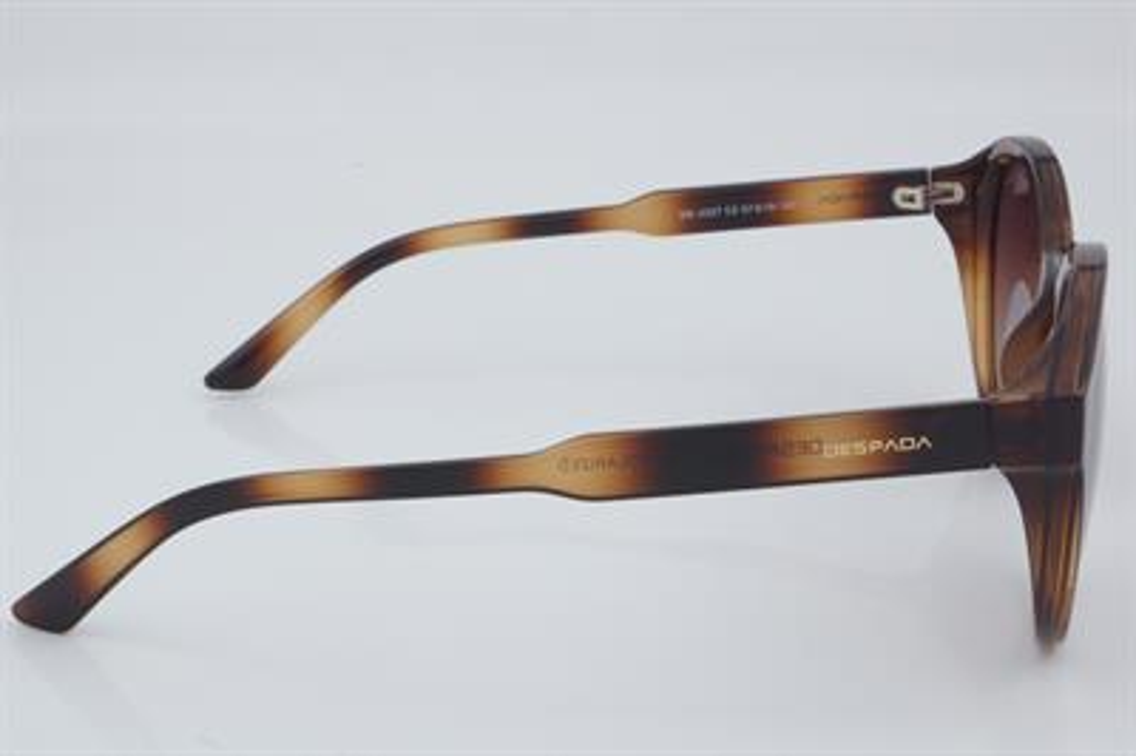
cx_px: 568
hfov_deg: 29.9
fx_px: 2128
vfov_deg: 20.1
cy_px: 378
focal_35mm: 68
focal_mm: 45
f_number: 32
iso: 100
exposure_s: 1/3
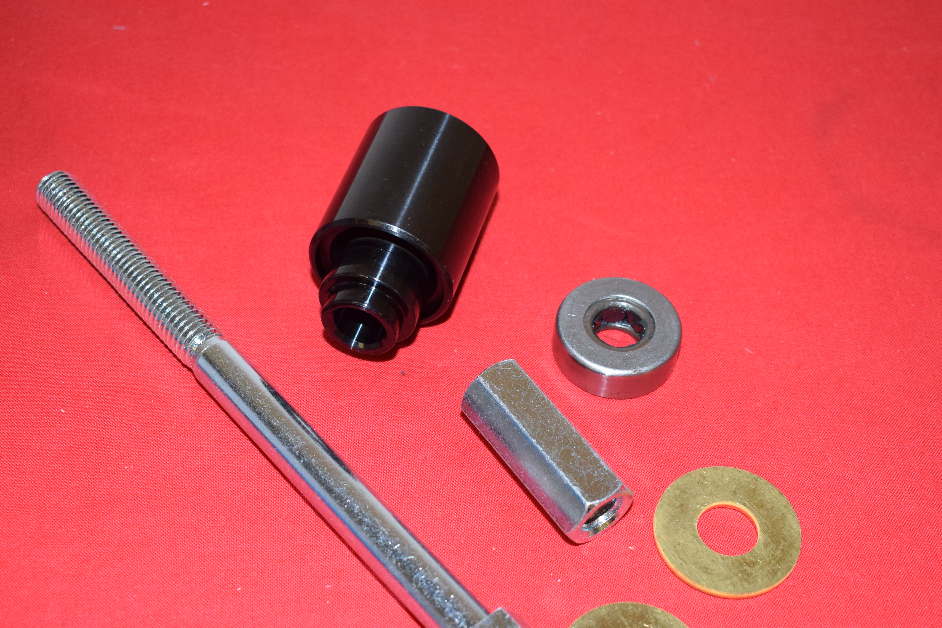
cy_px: 441
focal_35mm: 51
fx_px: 1335
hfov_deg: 38.9
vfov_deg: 26.3
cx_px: 463
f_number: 5
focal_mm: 24
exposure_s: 1/200
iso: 1250
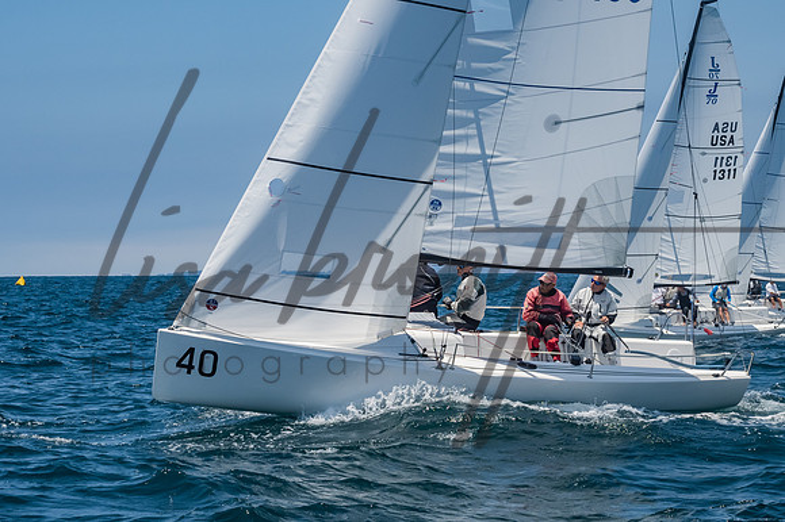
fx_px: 2563
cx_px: 392
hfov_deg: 17.4
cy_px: 261
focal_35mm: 118
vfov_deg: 11.6
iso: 640
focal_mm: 78
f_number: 14
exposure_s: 1/1250
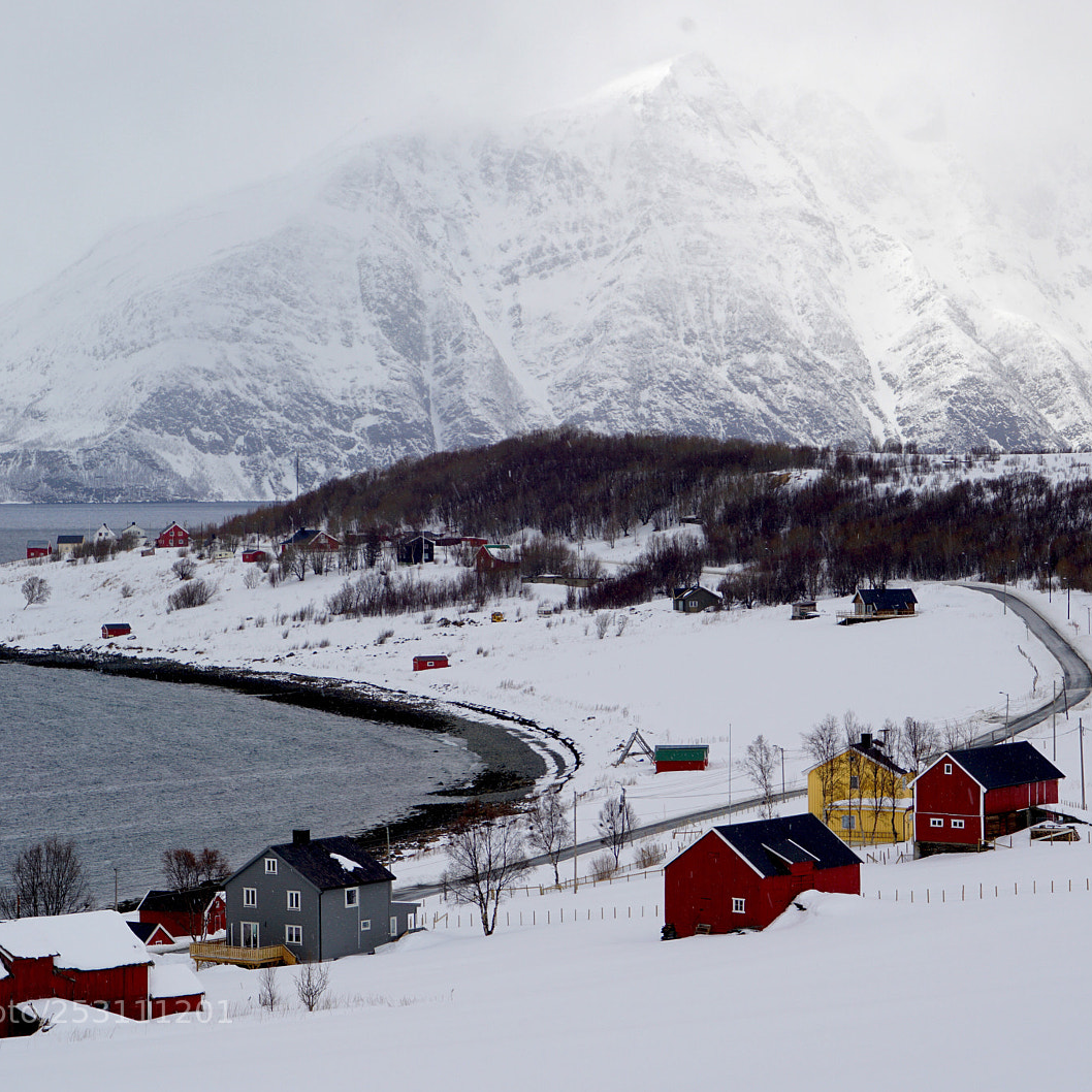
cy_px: 542
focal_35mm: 90
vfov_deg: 19.3
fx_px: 3212
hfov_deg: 19.3
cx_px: 519
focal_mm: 70
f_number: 11
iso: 100
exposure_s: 1/100
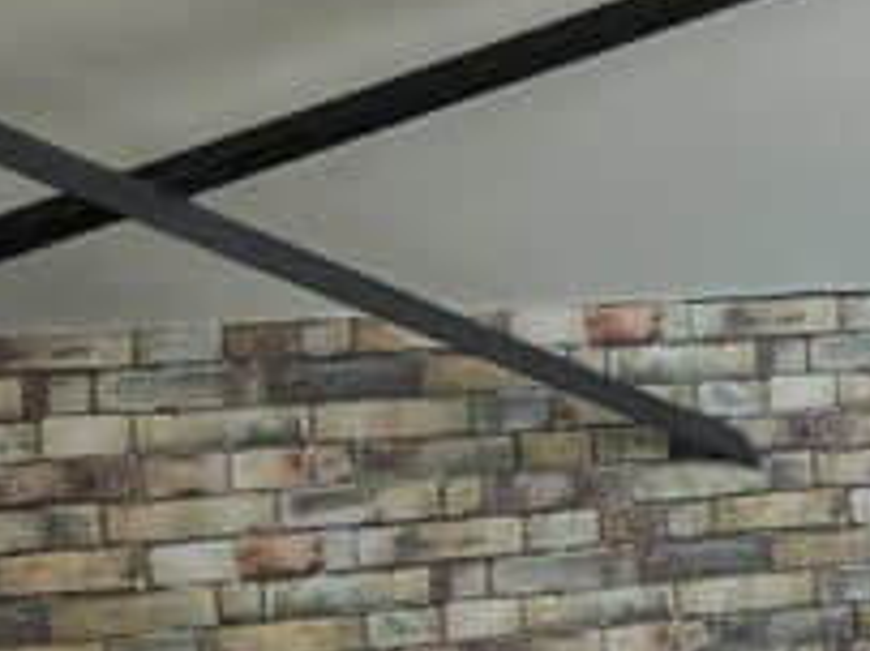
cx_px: 1834
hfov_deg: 12.8
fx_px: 3290
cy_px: 557
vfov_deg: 11.3
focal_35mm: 131
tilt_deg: -8.1
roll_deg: +1.6
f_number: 1.5
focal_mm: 5.7
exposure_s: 1/121
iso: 100
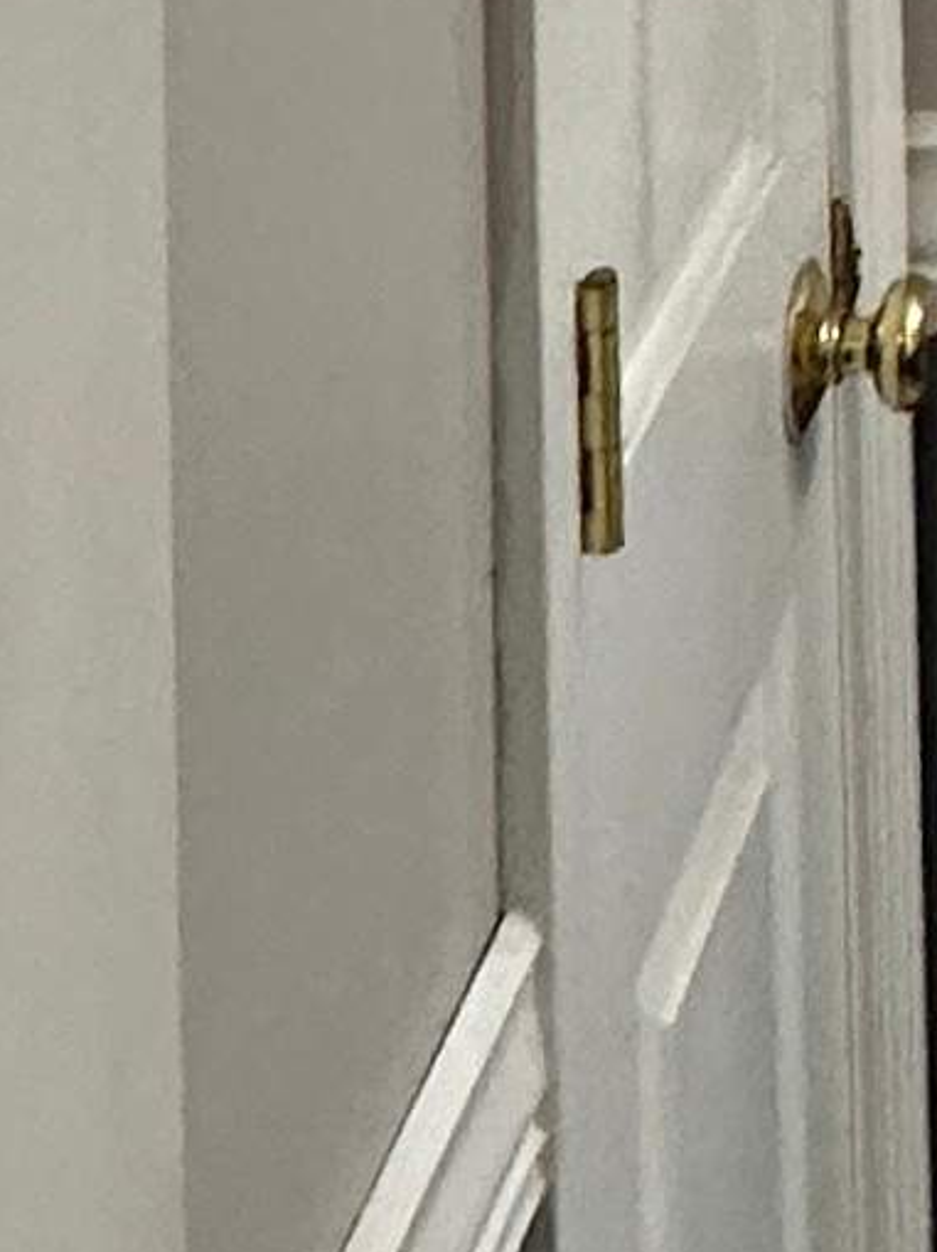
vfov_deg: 13.1
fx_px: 4011
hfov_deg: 11.7
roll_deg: +1.4
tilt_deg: +2.9
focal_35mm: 111
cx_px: 1982
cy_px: -1803
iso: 200
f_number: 2.2
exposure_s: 1/120
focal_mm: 2.22
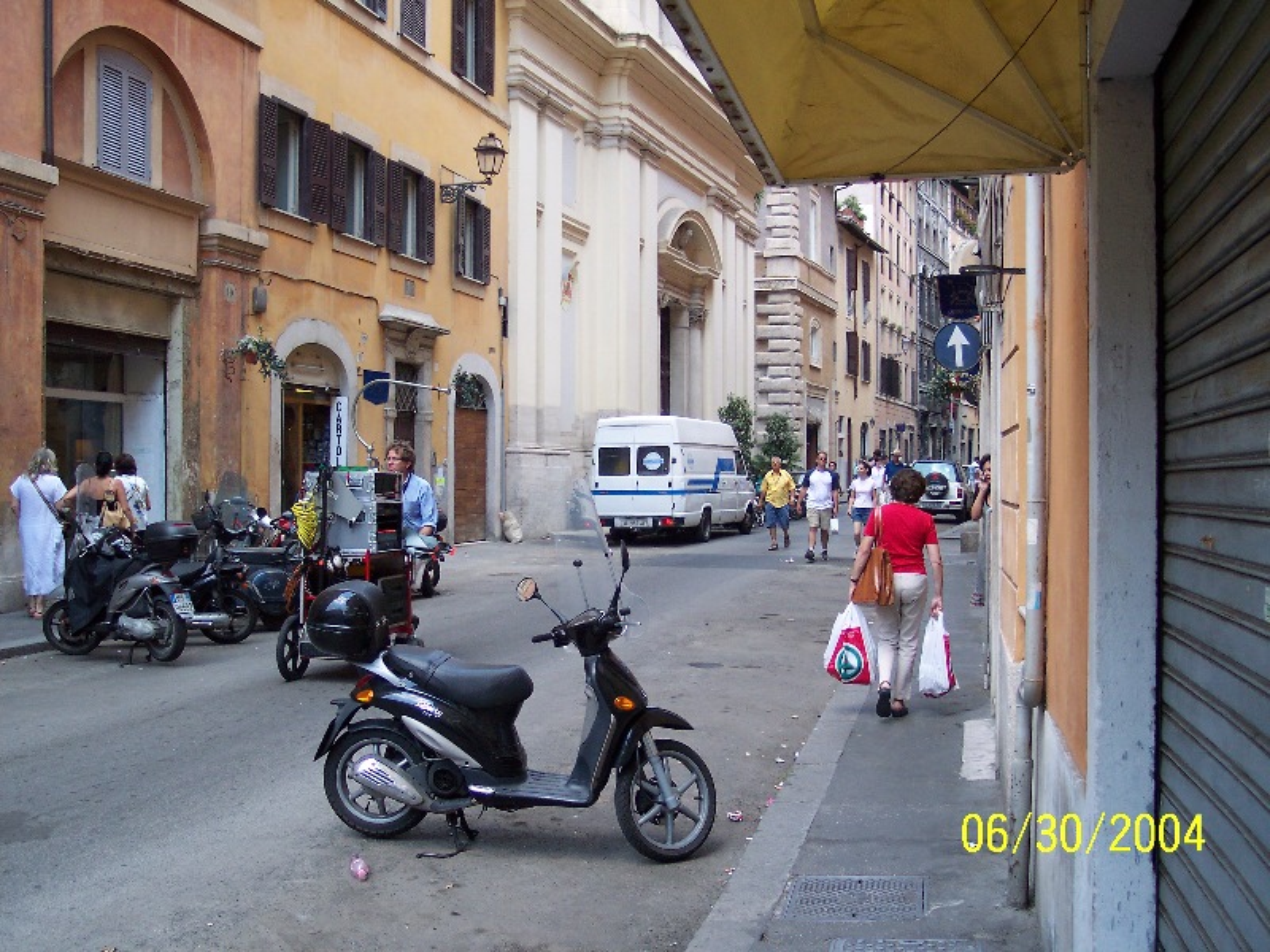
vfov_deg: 37.7
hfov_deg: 49.0
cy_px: 476
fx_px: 1394
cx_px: 635
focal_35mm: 38
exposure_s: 1/350
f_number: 2.8
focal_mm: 8
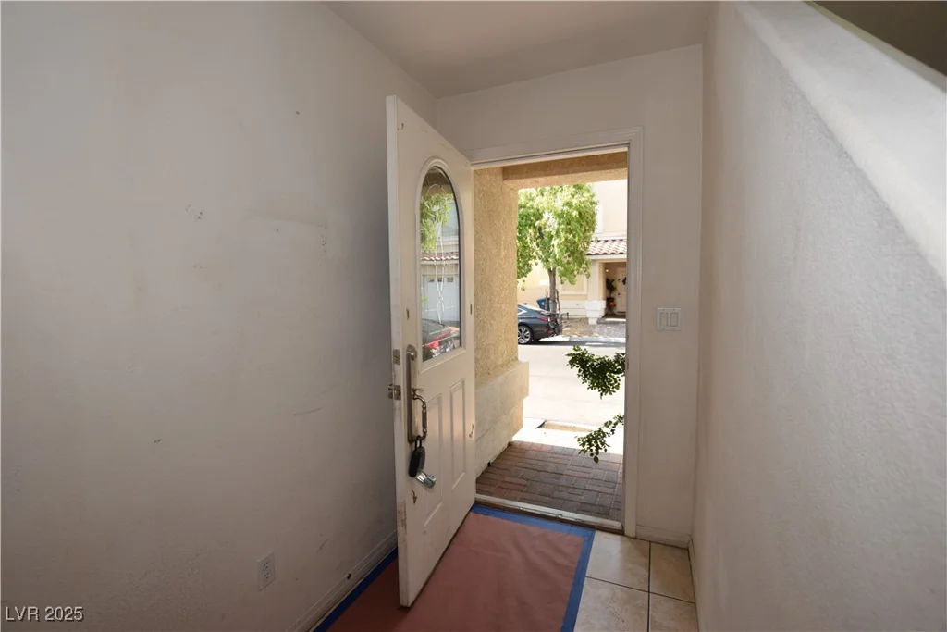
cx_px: 474
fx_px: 395
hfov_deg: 100.4
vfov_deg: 77.3
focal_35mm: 15
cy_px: 316
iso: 160
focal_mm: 10
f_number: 5.6
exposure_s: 1/125
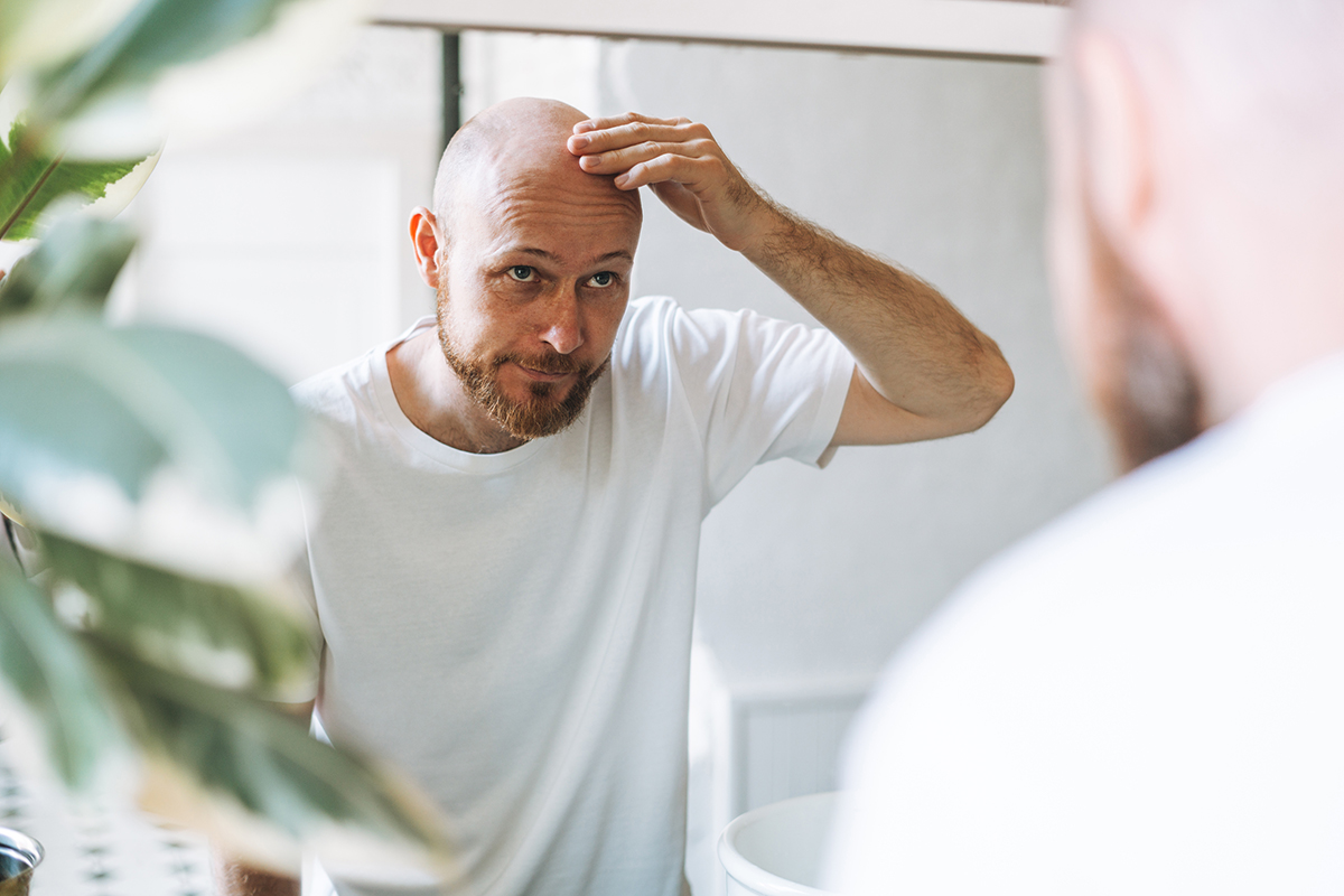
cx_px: 672
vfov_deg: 27.0
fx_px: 1867
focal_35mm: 50
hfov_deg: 39.6
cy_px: 448
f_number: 2.2
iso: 250
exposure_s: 1/160
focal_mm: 50
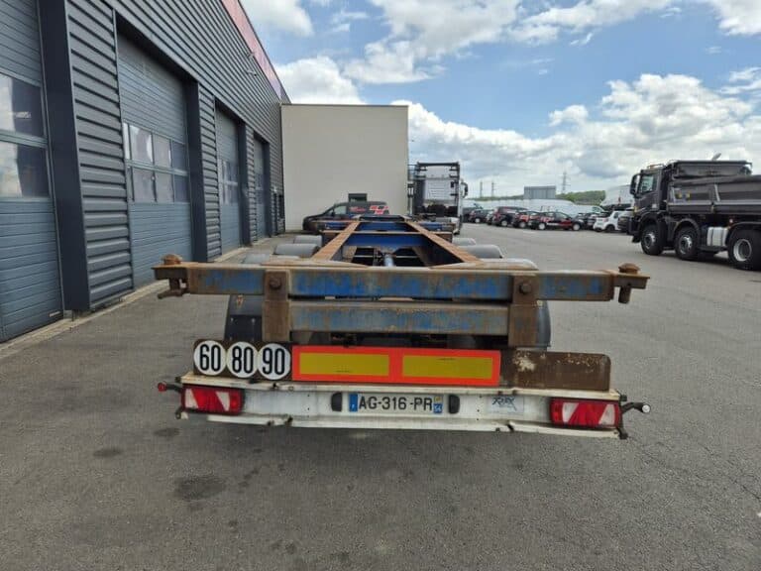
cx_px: 380
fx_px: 506
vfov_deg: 58.9
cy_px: 286
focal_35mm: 23
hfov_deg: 73.9
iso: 25
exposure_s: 1/1172
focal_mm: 5.4
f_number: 1.8
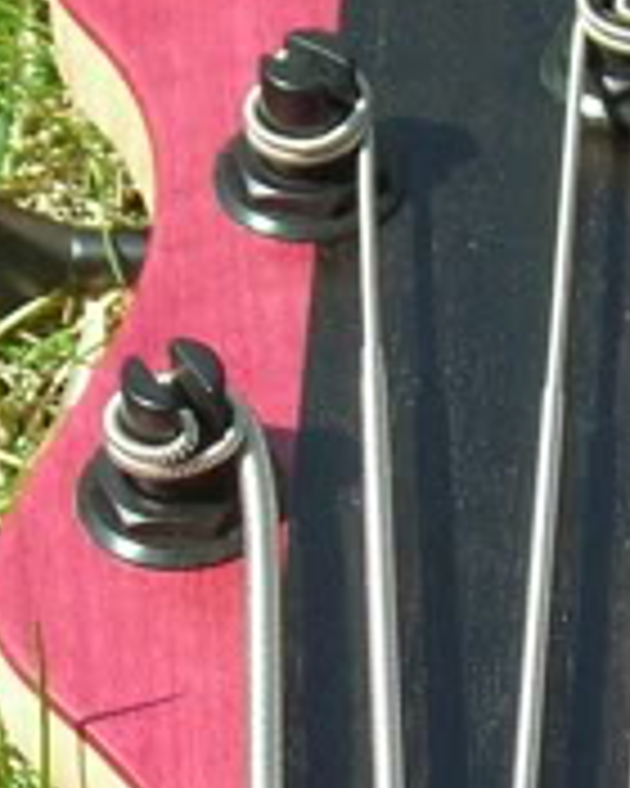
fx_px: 4079
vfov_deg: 11.0
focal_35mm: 175
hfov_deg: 8.8
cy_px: 500
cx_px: 477
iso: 50
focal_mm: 7.8
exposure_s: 1/300
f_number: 3.4
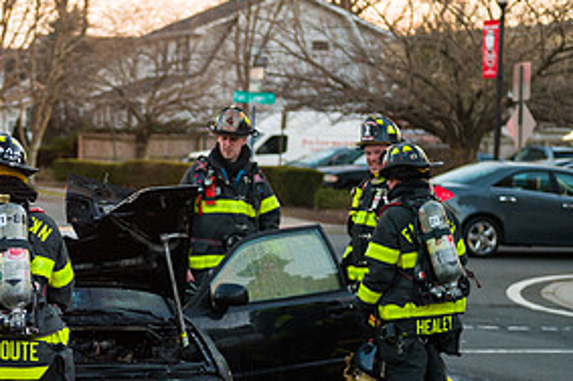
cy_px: 284
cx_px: 22
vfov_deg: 11.1
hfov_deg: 16.4
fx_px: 1955
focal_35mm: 123
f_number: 3.2
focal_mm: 60
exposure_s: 1/320
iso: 640
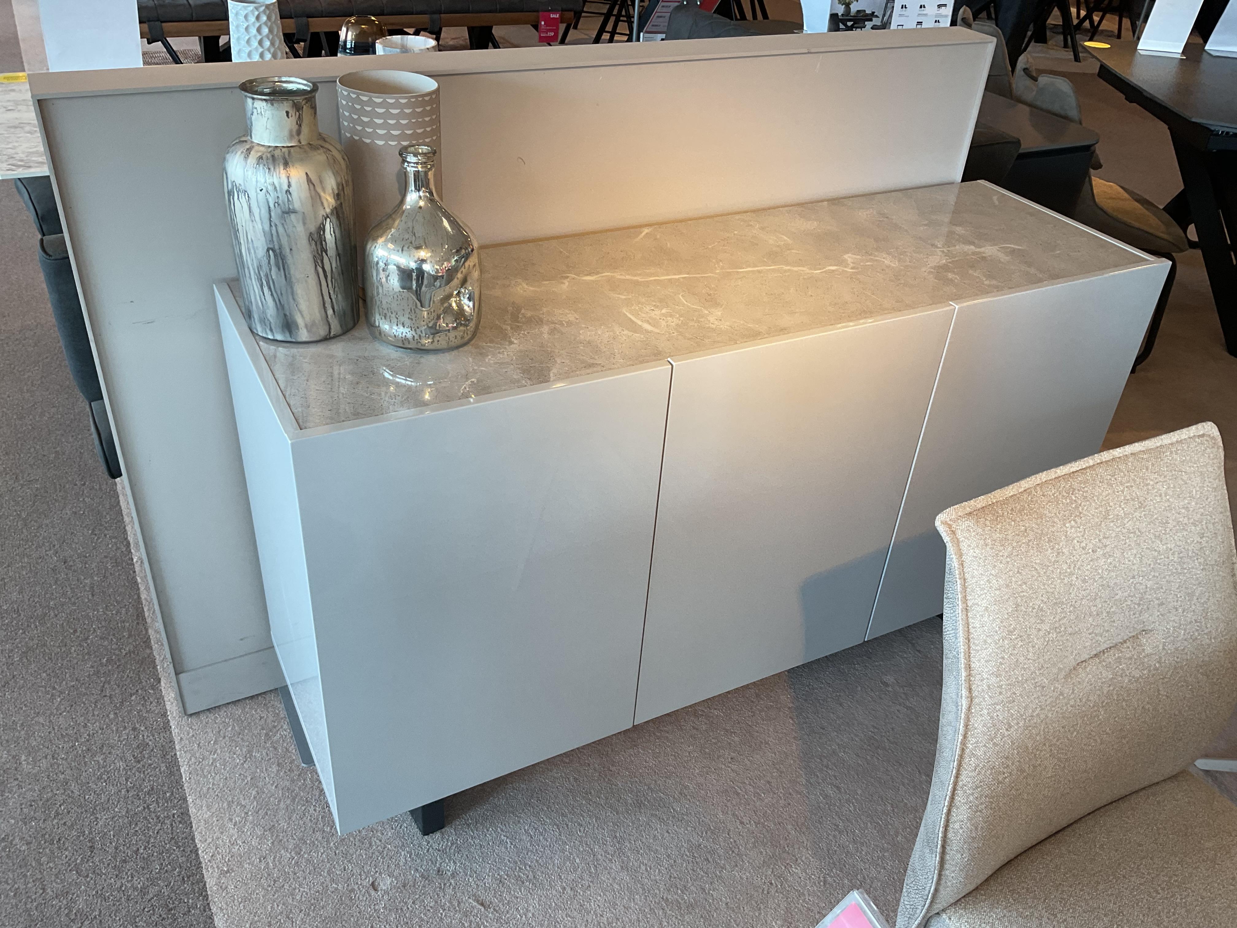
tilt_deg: -33.6
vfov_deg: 48.2
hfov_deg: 61.7
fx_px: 1036
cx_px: 618
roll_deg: -4.0
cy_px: 464
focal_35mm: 29
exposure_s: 1/120
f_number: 1.8
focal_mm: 3
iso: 40
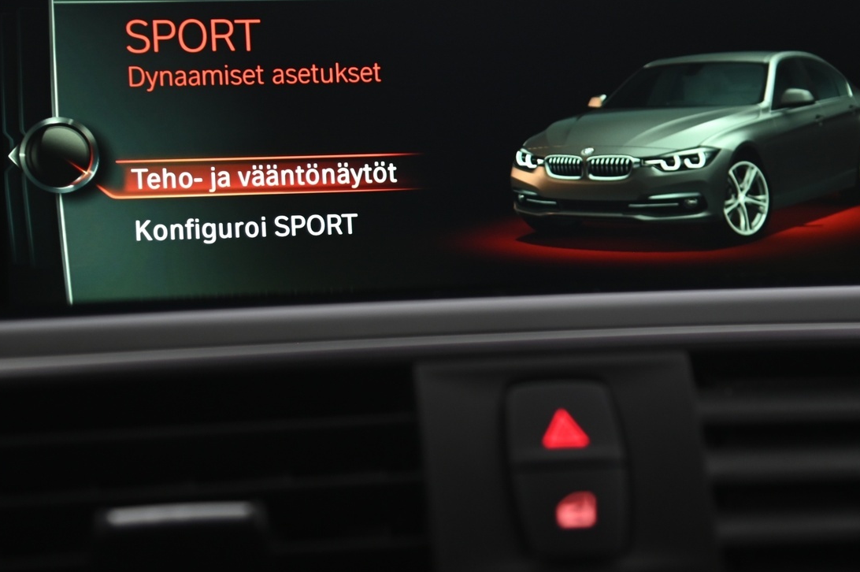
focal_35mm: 116
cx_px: 453
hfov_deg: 17.7
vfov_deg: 11.8
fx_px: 2769
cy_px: 281
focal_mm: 78
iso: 1000
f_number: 4
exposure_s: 1/15
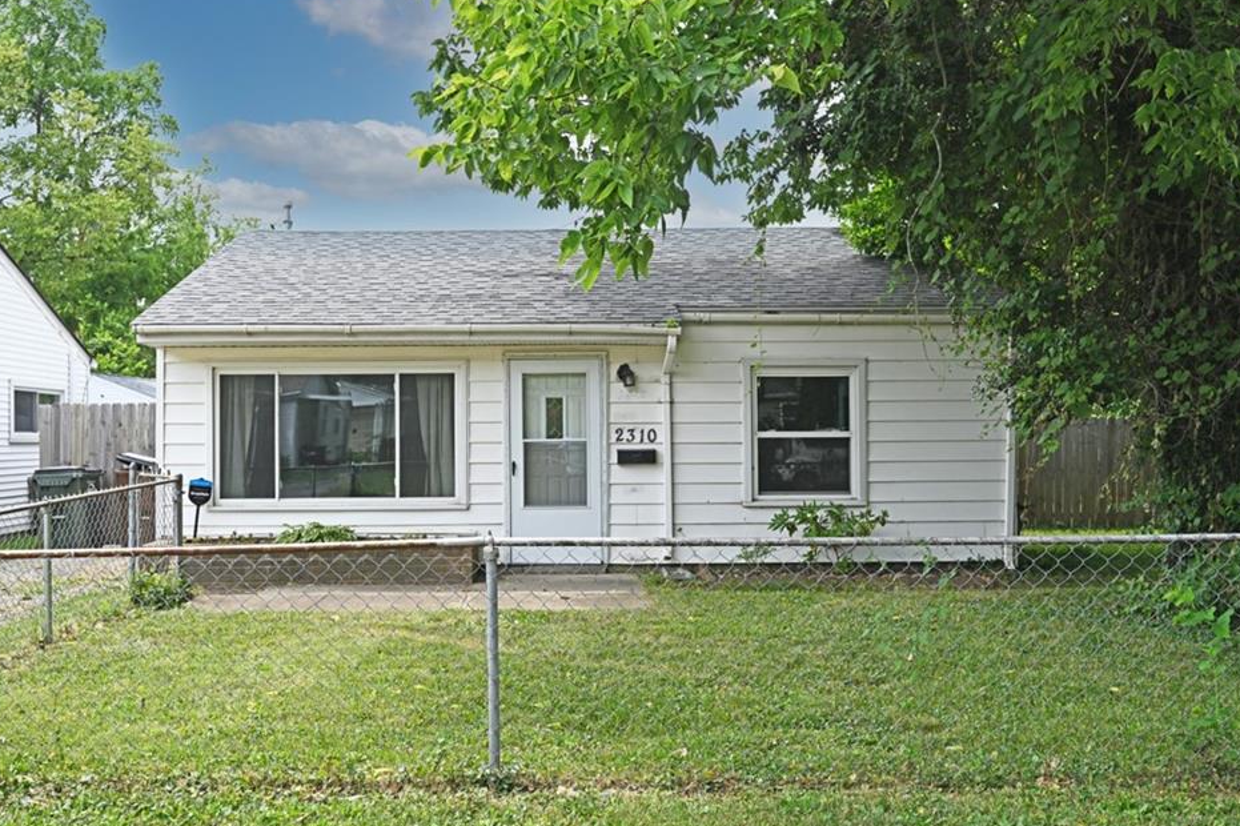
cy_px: 437
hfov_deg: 57.2
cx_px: 575
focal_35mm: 33
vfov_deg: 39.9
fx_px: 1136
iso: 100
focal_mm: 30
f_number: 6.3
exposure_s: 1/320
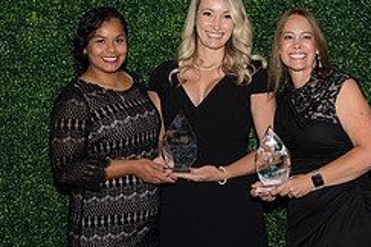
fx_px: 763
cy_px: 164
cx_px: 211
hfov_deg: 27.3
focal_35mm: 74
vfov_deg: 18.4
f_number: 5
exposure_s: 1/160
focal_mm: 31
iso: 640
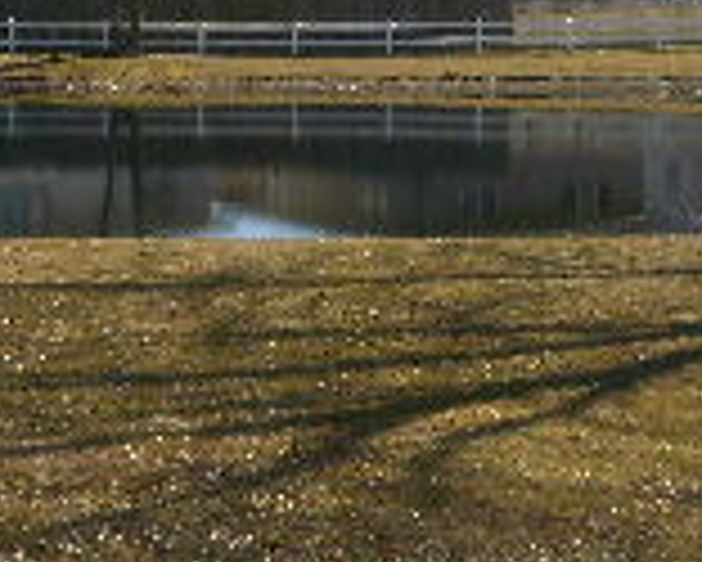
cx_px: 27
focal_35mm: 104
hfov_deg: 18.1
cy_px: 76
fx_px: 2162
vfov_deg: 14.7
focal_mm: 4.65
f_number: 7.8
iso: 100
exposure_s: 1/200
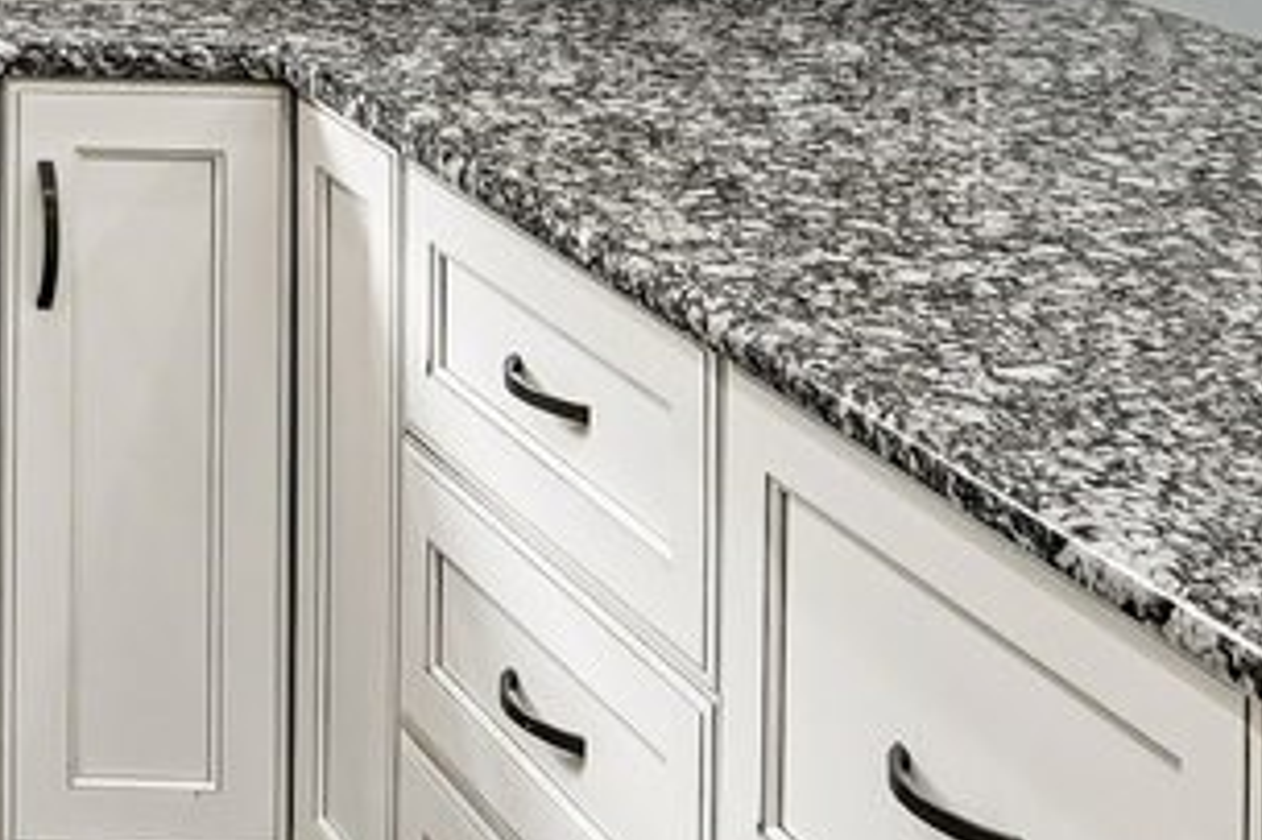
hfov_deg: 19.4
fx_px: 2978
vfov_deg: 14.8
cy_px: -451
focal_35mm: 85
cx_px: -848
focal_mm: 16
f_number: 13
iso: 400
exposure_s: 1/20
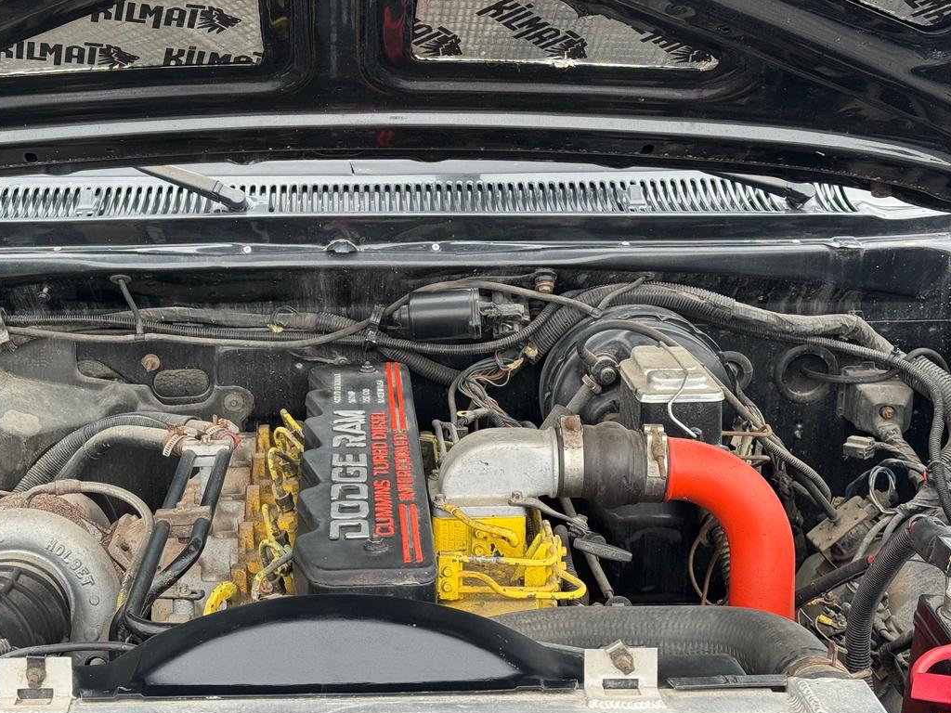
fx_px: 1648
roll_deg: -0.9
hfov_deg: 32.1
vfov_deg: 24.4
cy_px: 340
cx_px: 365
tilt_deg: -18.6
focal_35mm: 60
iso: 64
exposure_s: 1/185
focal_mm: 6.76
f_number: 1.78
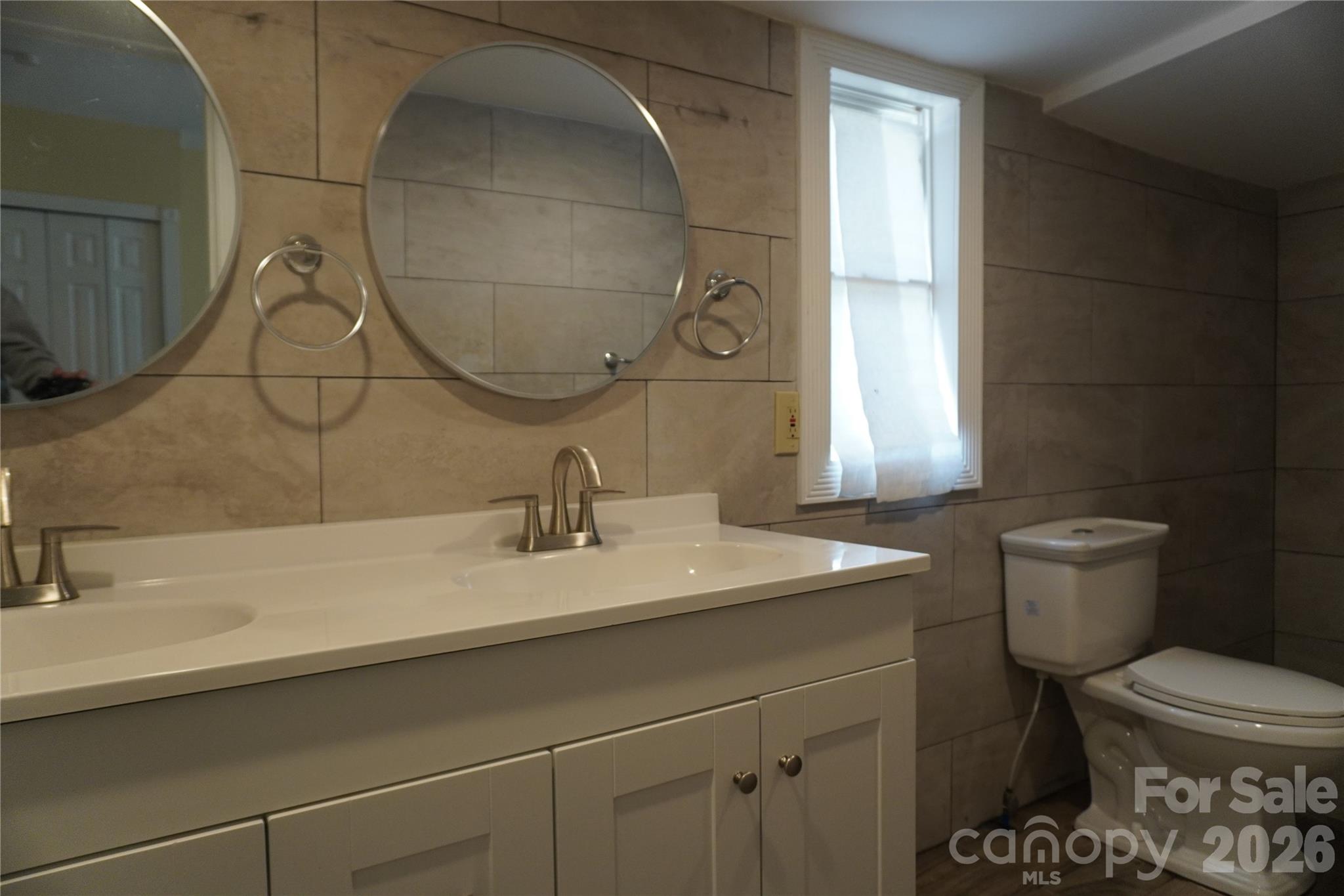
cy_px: 448
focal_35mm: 24
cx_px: 672
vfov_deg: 53.1
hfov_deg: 73.7
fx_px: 896
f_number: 4
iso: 800
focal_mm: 16
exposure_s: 1/200
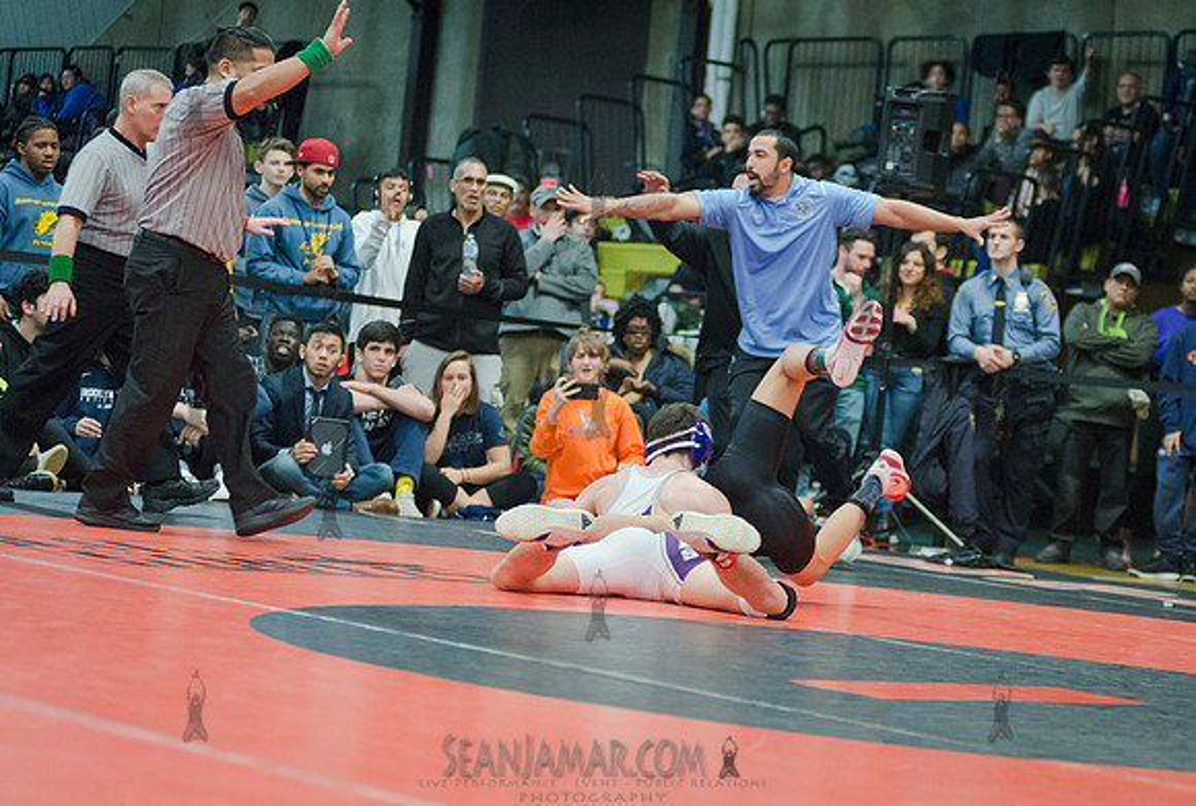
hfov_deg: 21.3
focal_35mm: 95
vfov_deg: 14.5
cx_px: 714
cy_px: 477
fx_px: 3173
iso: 4000
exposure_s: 1/320
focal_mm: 80
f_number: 2.8
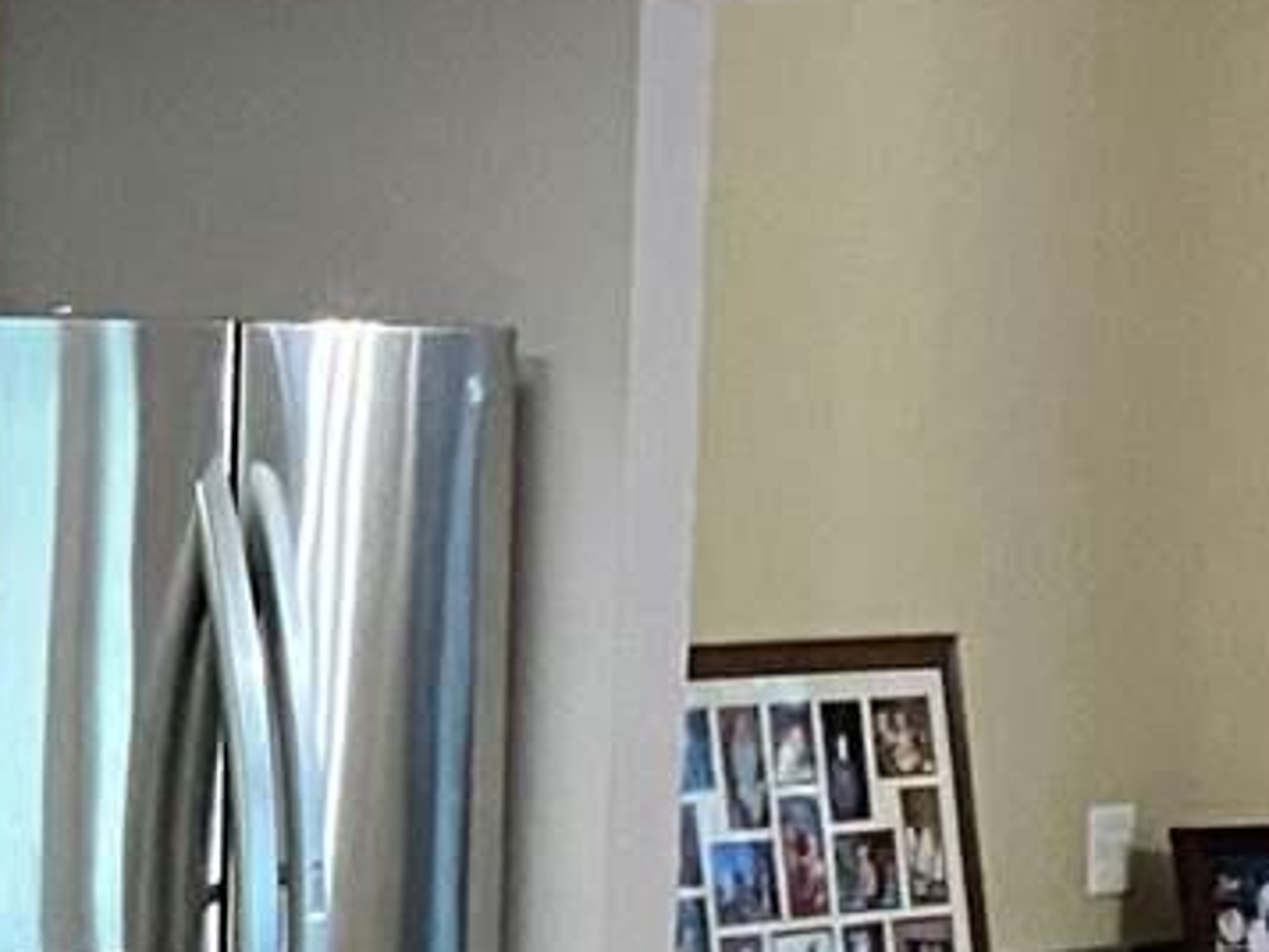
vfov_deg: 9.8
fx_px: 5464
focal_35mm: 149
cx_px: -1180
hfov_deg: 12.0
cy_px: 1195
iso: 400
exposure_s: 1/60
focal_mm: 4.25
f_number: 1.8
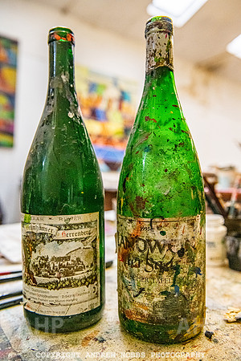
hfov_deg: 41.1
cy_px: 180
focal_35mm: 32
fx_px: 321
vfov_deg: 58.7
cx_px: 120
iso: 2500
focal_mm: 32
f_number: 5
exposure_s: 1/200
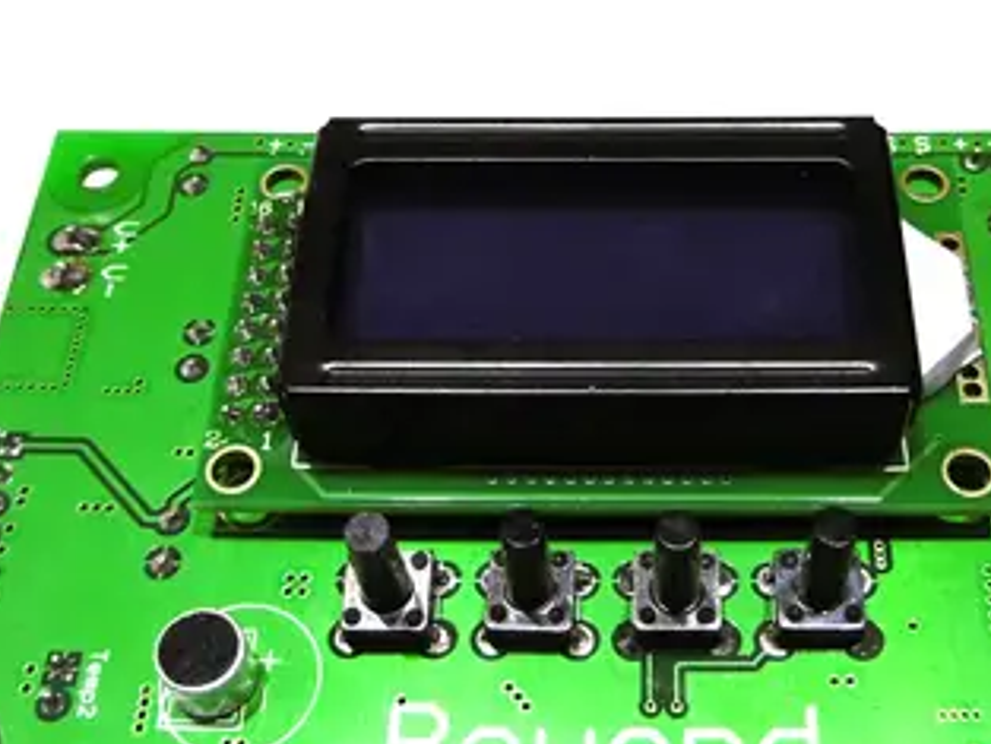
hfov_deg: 38.7
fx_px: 1403
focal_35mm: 49
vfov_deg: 29.7
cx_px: 608
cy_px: 332
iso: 100
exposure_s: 1/160
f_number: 3.1
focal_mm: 4.3
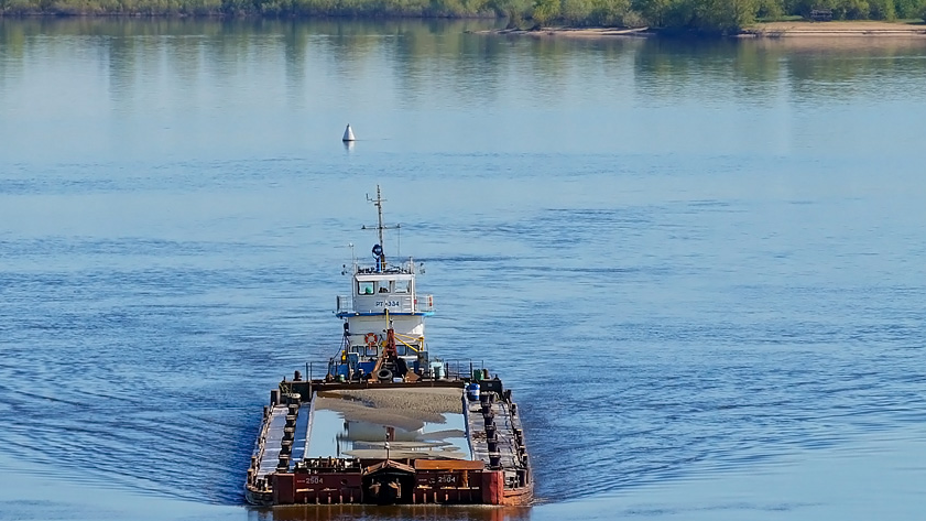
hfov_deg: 6.8
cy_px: 198
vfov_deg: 3.8
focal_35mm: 318
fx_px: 7803
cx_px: 402
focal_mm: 135
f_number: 8
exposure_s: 1/640
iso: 200
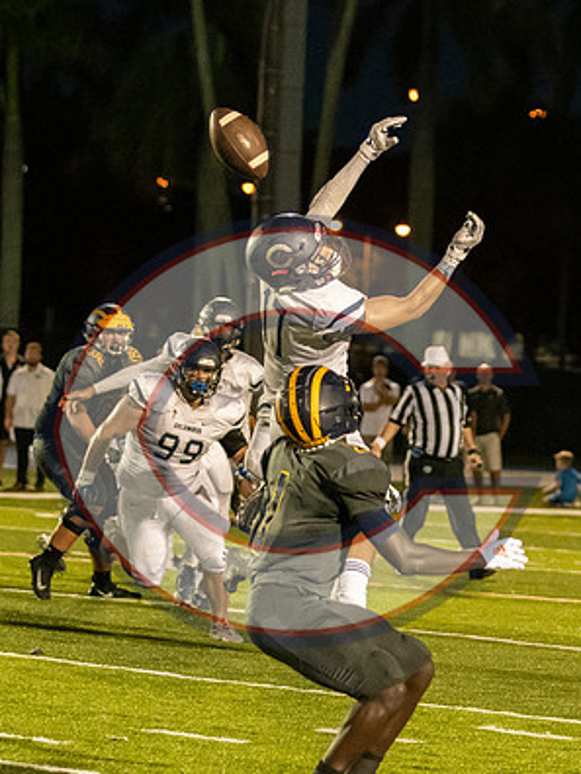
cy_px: 476
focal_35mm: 266
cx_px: 451
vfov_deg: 7.4
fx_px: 5953
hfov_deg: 5.6
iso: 10000
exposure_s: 1/1600
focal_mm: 98
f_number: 2.8
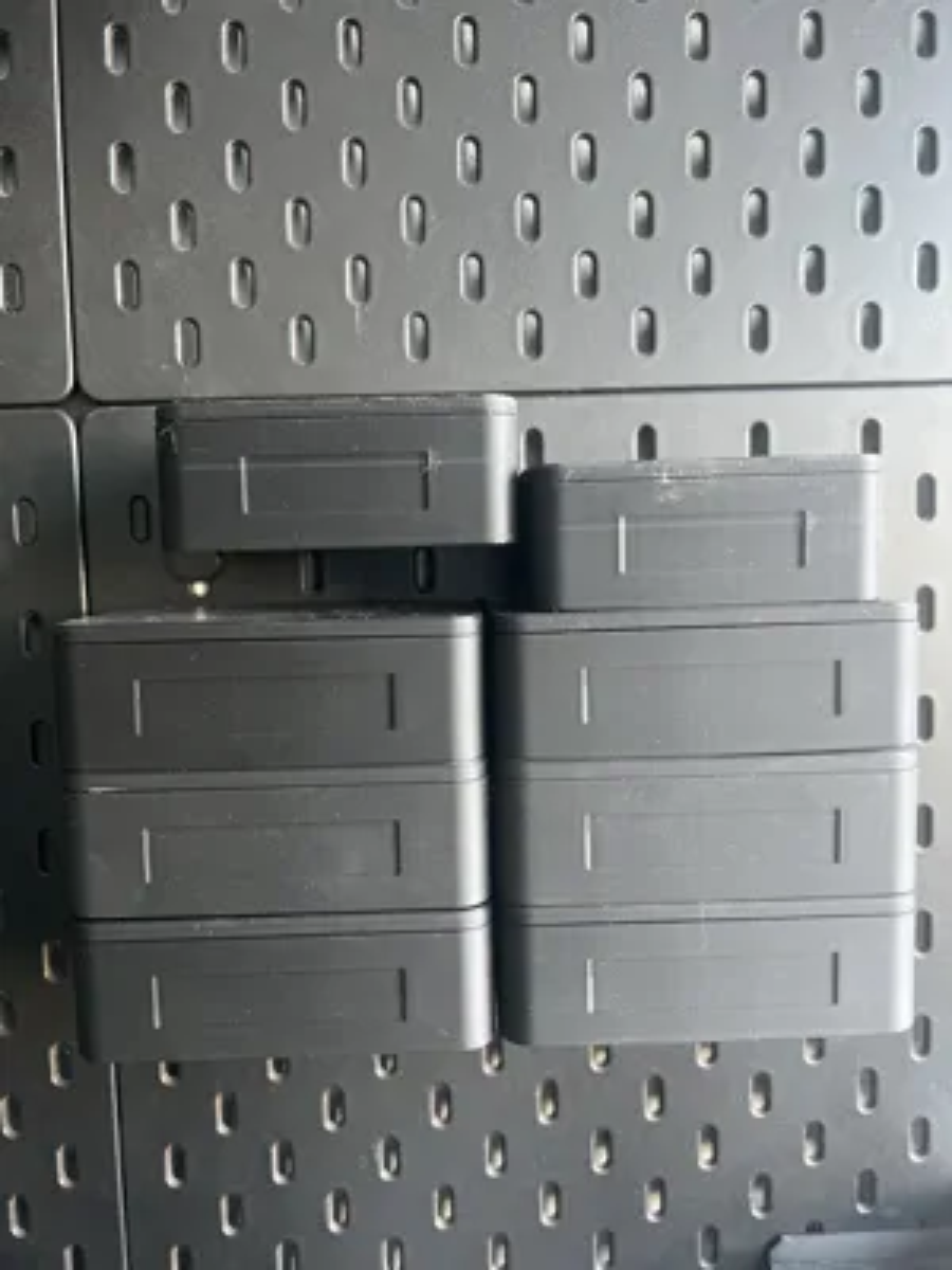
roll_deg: +2.6
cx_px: 476
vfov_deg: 67.3
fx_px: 953
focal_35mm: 26
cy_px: 635
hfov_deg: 53.1
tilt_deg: -4.5
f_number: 1.5
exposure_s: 1/60
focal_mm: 5.7
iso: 400
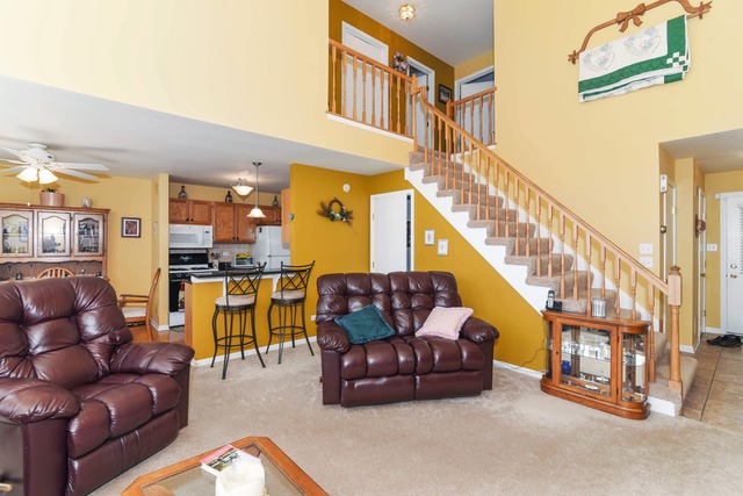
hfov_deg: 96.7
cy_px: 248
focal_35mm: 16
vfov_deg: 73.8
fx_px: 330
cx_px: 372
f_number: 8
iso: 200
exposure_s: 1/40
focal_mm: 16
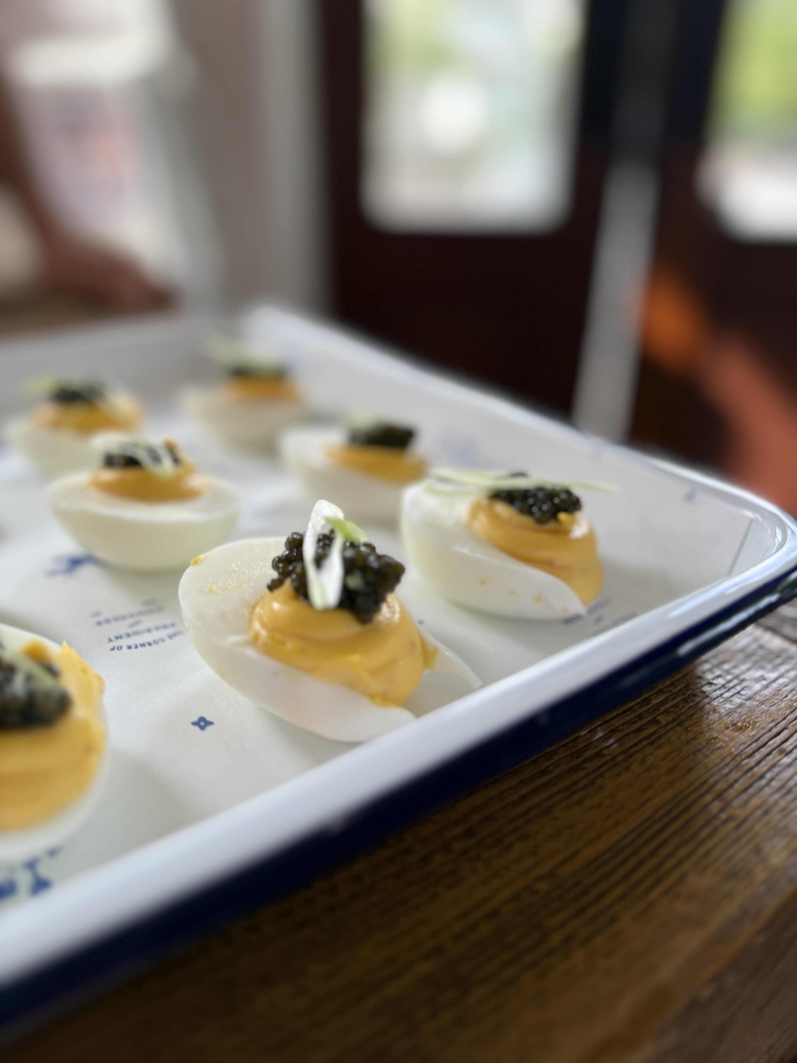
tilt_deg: -26.7
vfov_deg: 71.6
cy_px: 532
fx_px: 737
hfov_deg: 56.8
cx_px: 398
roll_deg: -0.6
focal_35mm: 24
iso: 50
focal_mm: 6.76
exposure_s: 1/128
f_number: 1.78
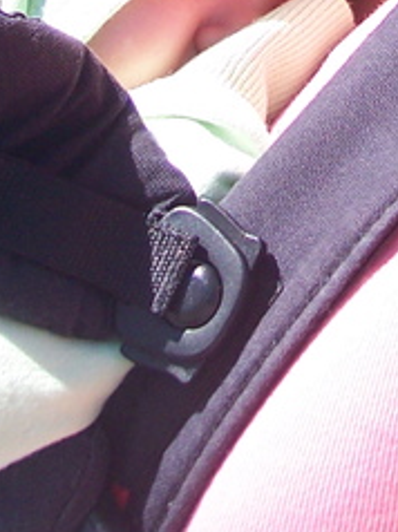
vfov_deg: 12.0
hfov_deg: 9.7
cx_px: 264
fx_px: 2350
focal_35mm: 153
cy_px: -403
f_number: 3.4
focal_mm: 8
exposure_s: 1/500
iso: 100
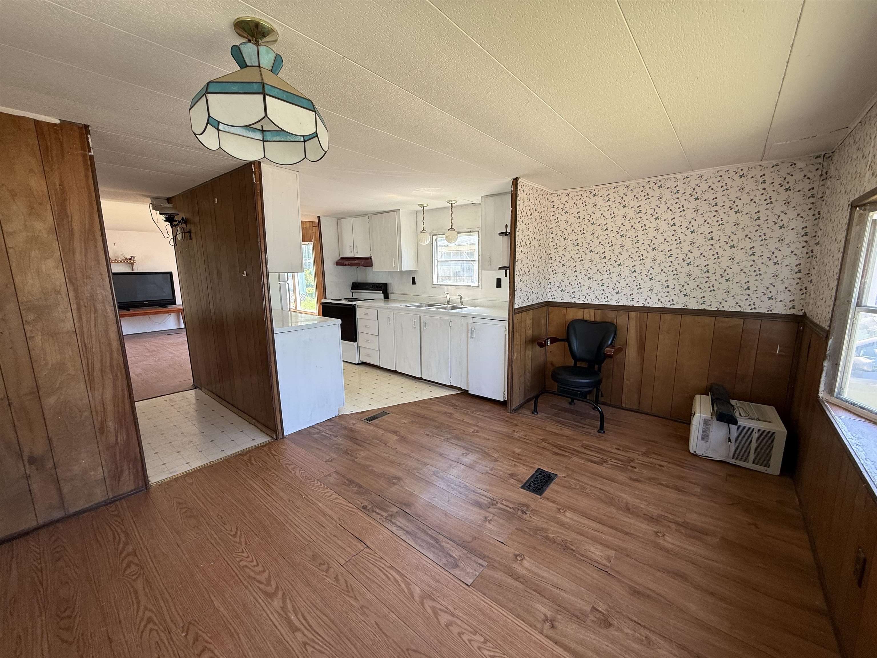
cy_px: 329
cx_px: 438
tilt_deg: -9.2
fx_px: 355
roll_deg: +0.1
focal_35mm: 14
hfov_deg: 102.1
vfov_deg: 85.7
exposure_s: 1/99
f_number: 2.2
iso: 64
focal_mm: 2.22
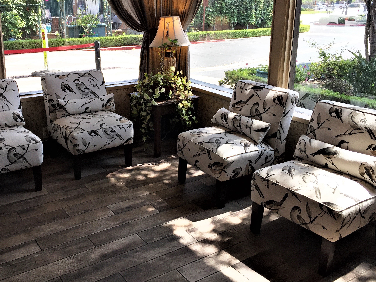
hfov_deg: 49.9
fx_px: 402
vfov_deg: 38.5
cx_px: 155
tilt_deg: -14.9
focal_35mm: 37
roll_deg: -1.9
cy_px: 113
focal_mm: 4.15
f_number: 2.2
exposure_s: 1/297
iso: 32
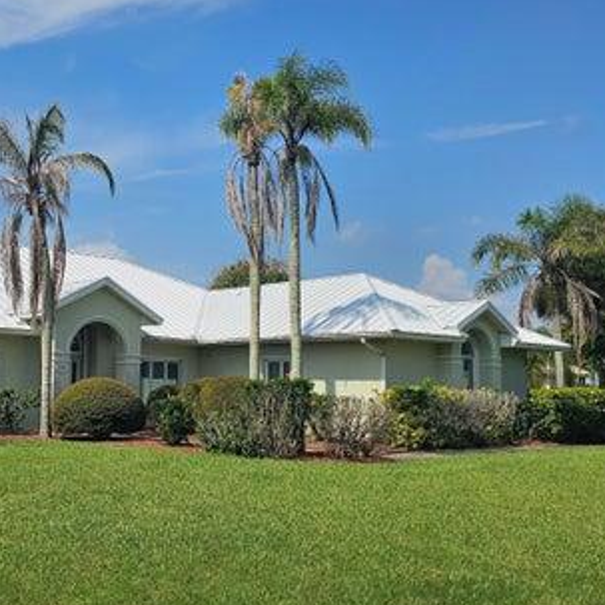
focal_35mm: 43
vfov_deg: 39.2
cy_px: 311
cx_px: 156
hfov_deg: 38.2
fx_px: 850
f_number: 1.7
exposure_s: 1/1529
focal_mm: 6.3
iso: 10
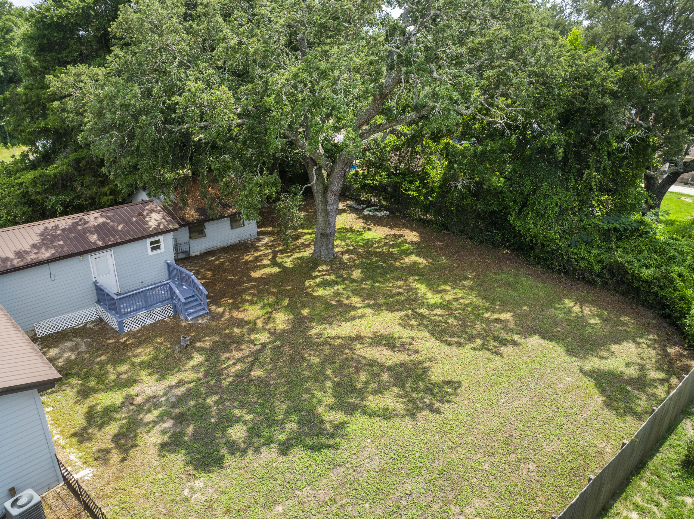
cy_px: 260
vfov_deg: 56.8
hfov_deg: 71.6
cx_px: 347
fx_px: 481
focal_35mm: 24
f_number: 2.8
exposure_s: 1/40
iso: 100
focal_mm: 12.29
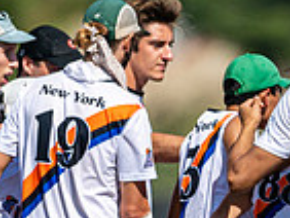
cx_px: 399
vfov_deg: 0.8
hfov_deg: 1.0
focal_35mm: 1906
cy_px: 345
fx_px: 15981
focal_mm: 400
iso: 100
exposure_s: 1/4000
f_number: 2.8
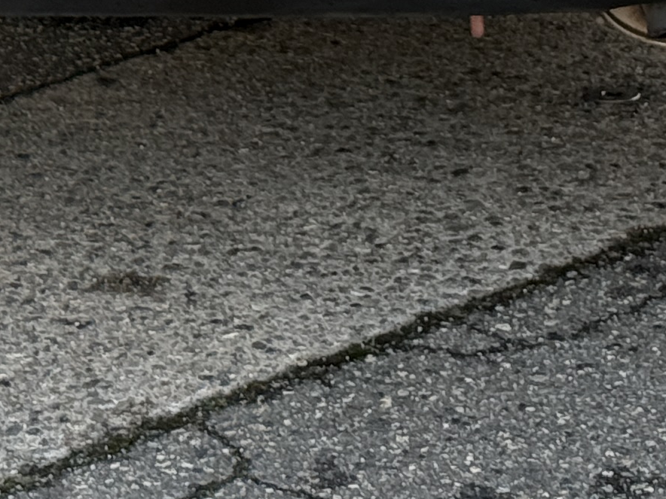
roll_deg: +1.1
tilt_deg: -7.2
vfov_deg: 6.5
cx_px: 240
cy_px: -629
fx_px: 4213
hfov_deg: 9.0
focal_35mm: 219
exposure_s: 1/243
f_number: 1.78
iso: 80
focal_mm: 6.76
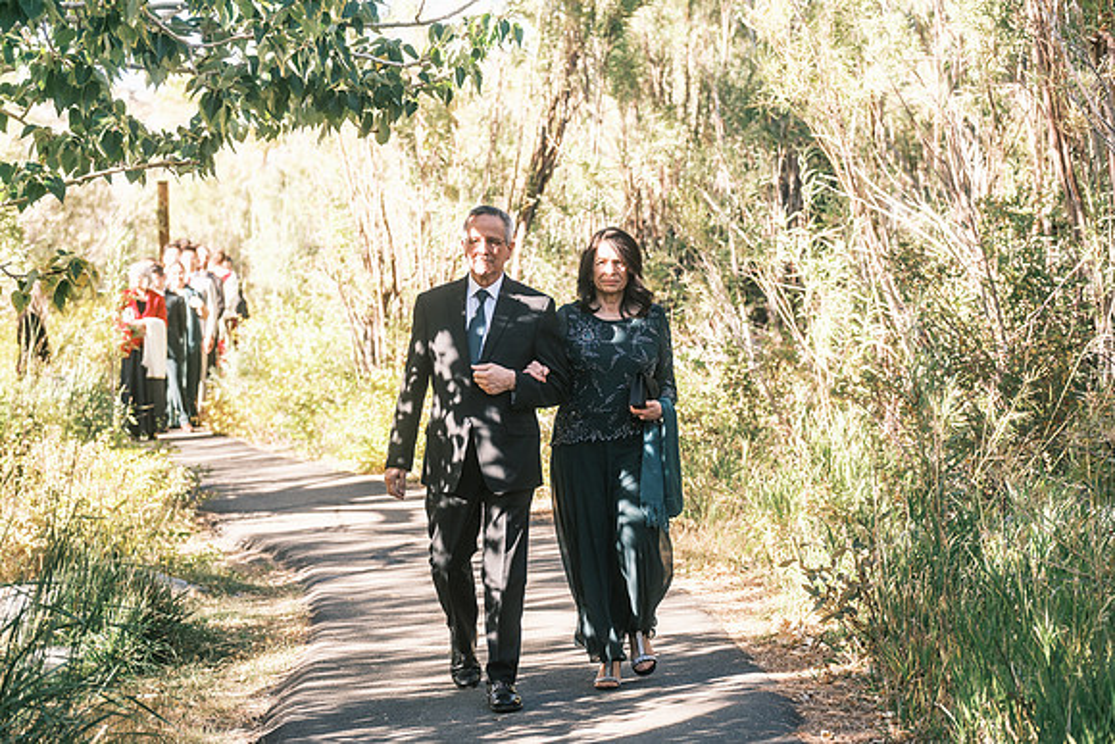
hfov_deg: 23.1
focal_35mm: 88
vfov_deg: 15.5
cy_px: 372
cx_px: 558
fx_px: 2726
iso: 200
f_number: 2.8
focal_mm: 58.7
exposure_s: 1/600
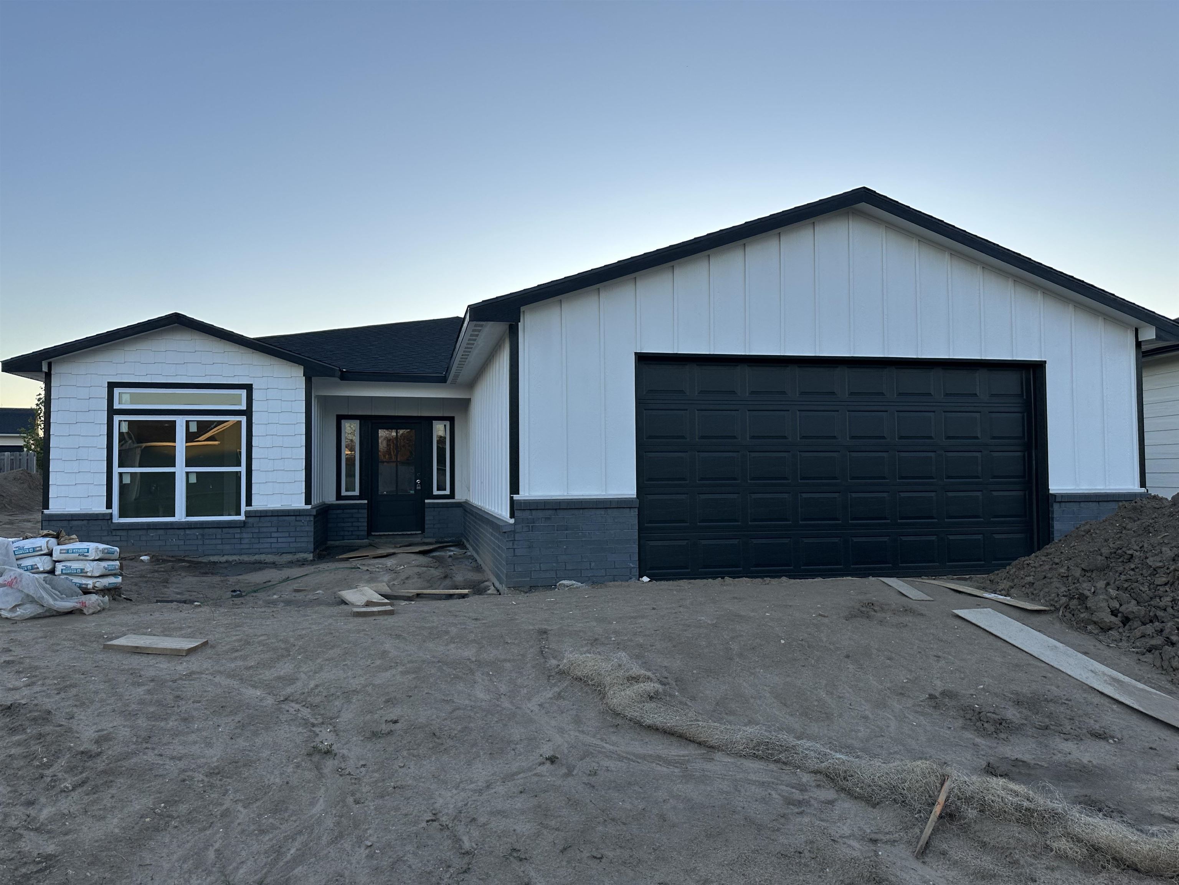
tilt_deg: +2.5
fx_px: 817
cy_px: 442
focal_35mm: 24
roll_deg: +0.3
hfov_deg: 71.6
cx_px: 590
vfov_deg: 56.8
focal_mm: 6.86
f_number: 1.78
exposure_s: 1/1009
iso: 80
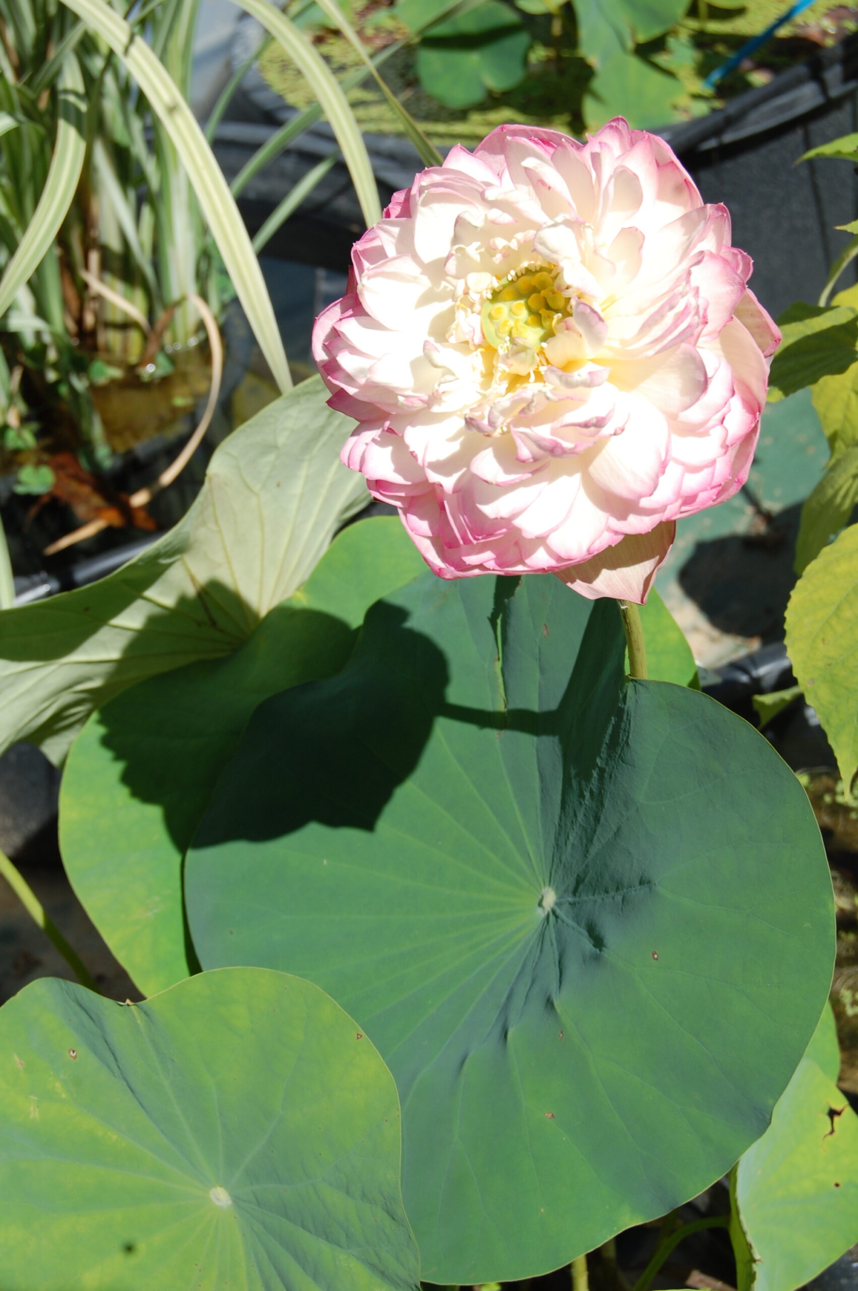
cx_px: 429
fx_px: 2149
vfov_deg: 33.4
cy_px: 646
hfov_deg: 22.6
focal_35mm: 60
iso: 200
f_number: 9
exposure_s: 1/320
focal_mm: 40
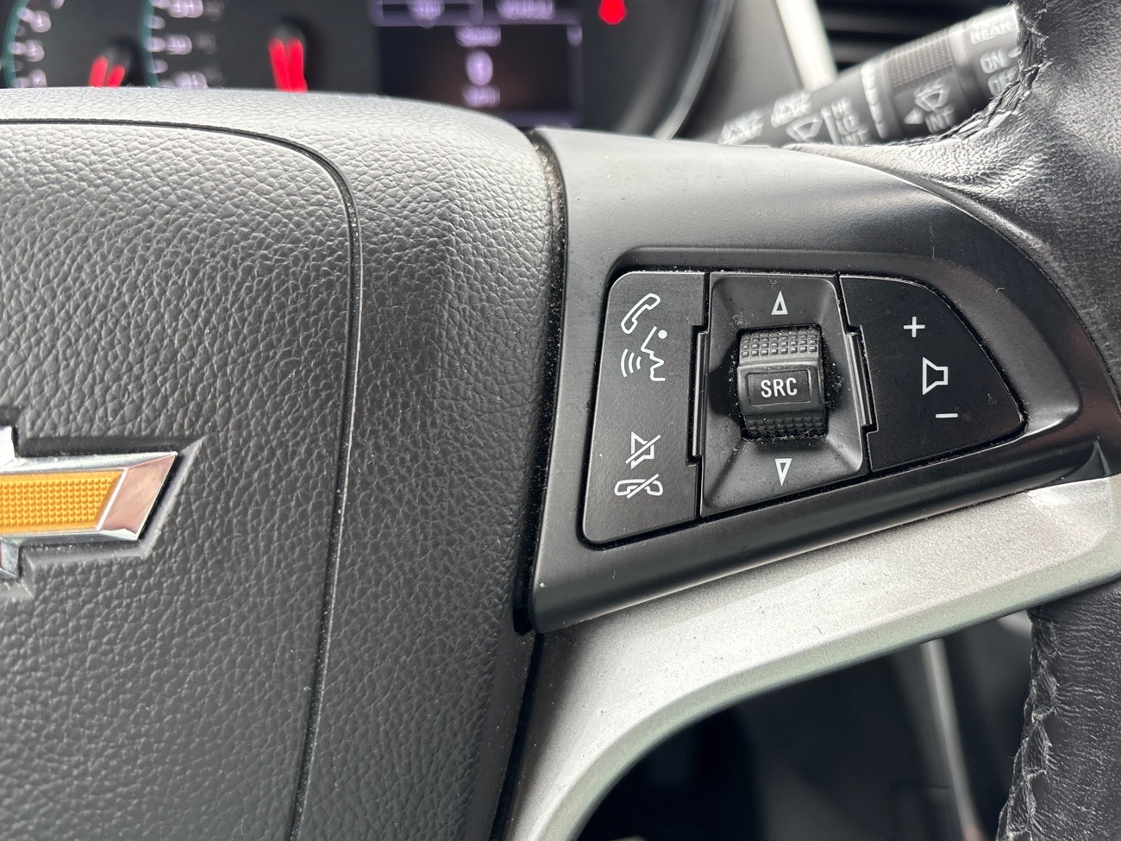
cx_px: 659
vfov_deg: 44.0
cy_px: 361
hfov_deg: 56.5
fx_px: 1036
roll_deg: -0.8
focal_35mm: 32
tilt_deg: -29.0
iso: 125
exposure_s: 1/89
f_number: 1.6
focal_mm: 5.96
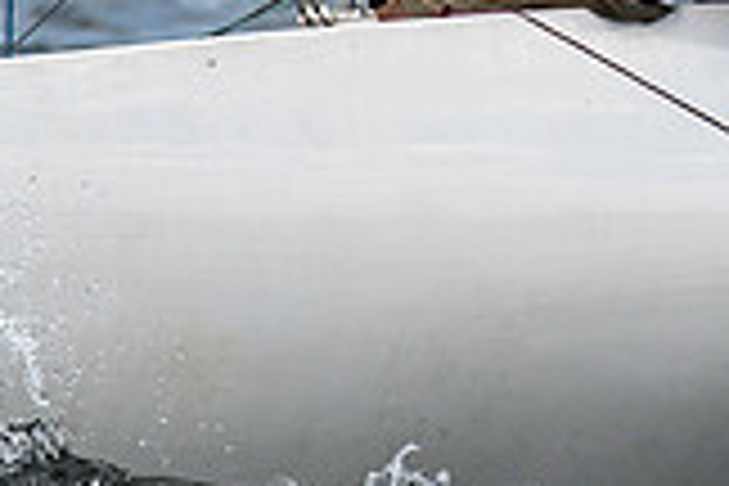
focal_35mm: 1698
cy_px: -218
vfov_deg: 0.8
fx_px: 34382
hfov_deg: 1.2
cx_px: 774
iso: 320
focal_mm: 300
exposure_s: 1/2000
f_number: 5.6
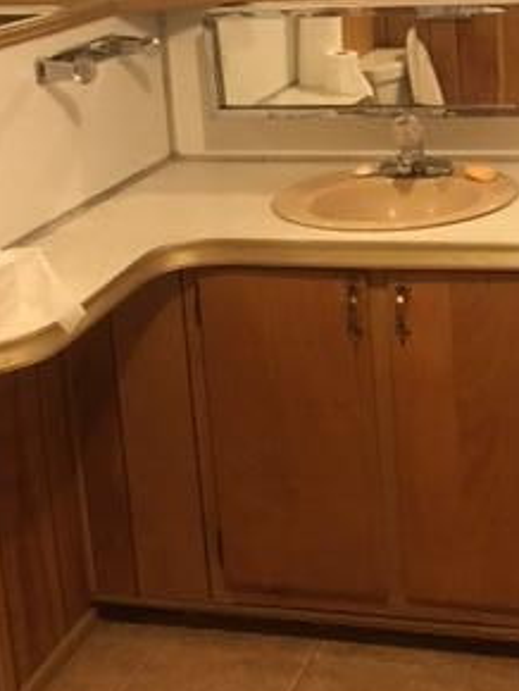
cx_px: 433
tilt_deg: -11.0
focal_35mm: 64
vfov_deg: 29.5
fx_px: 1278
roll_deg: +3.4
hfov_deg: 22.6
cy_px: 131
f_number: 2.2
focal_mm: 4.15
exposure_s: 1/8
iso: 100
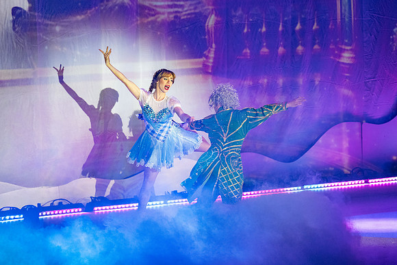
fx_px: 2800
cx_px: 213
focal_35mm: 254
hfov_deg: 8.1
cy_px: 131
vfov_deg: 5.4
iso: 2000
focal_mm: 200
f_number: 2.8
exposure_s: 1/500
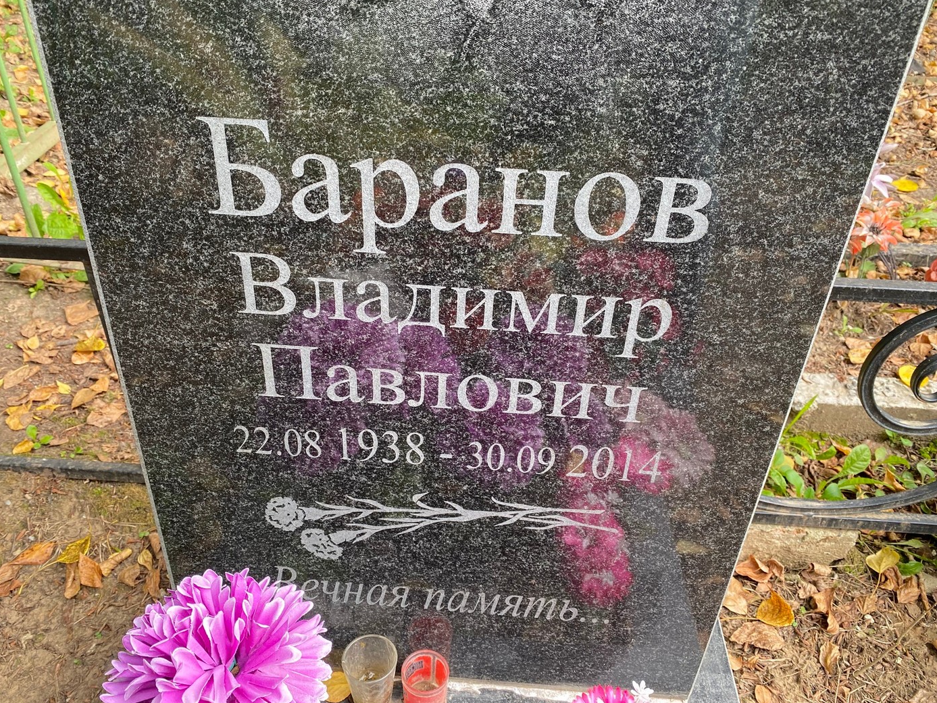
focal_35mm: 27
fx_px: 731
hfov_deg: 65.3
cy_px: 339
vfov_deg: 51.3
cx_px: 474
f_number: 1.8
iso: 64
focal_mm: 4.25
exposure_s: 1/122
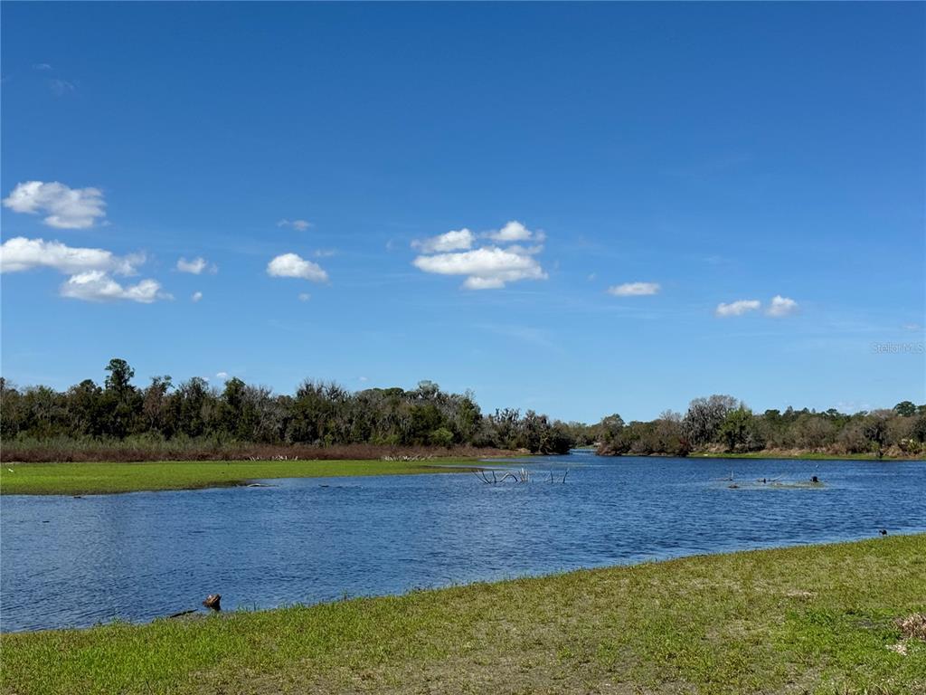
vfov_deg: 30.3
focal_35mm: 48
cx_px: 463
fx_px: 1284
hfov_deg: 39.7
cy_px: 348
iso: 64
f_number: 1.78
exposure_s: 1/7092
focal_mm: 6.76
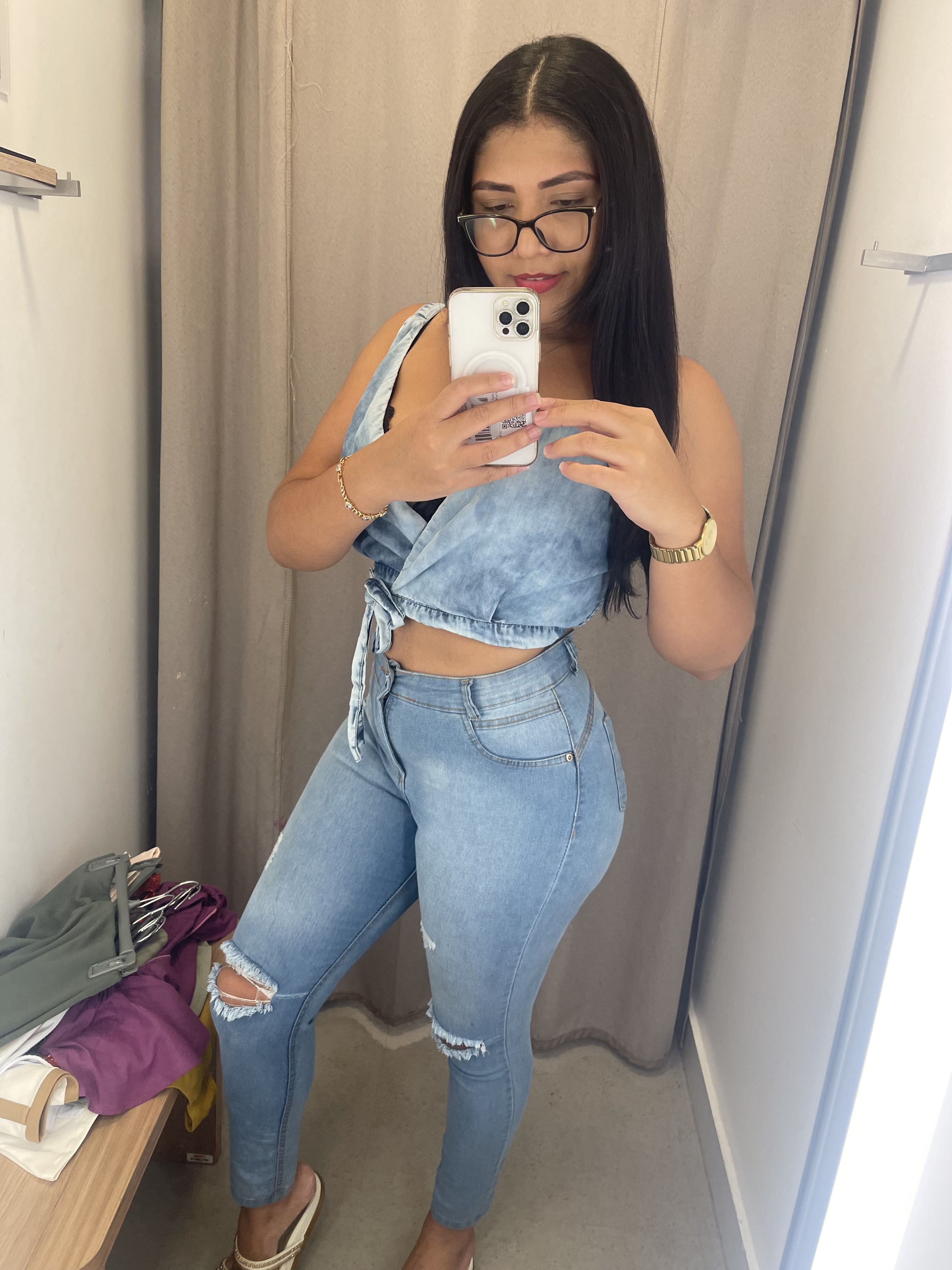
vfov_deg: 69.4
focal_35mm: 25
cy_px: 635
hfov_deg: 54.9
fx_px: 917
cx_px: 476
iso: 125
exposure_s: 1/120
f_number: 1.6
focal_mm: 5.1
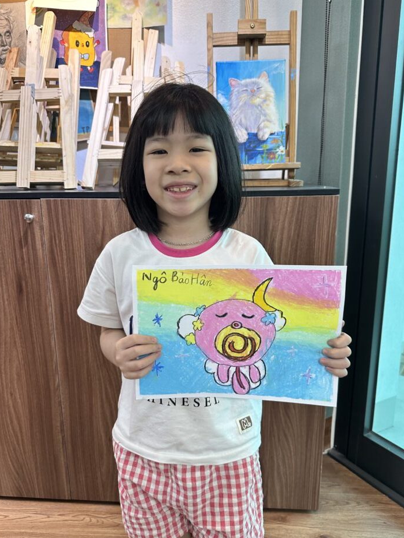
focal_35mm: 26
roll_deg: +0.2
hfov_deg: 53.1
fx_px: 405
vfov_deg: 67.3
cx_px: 203
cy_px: 269
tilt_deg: -13.5
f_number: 1.78
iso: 125
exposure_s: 1/100
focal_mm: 6.86
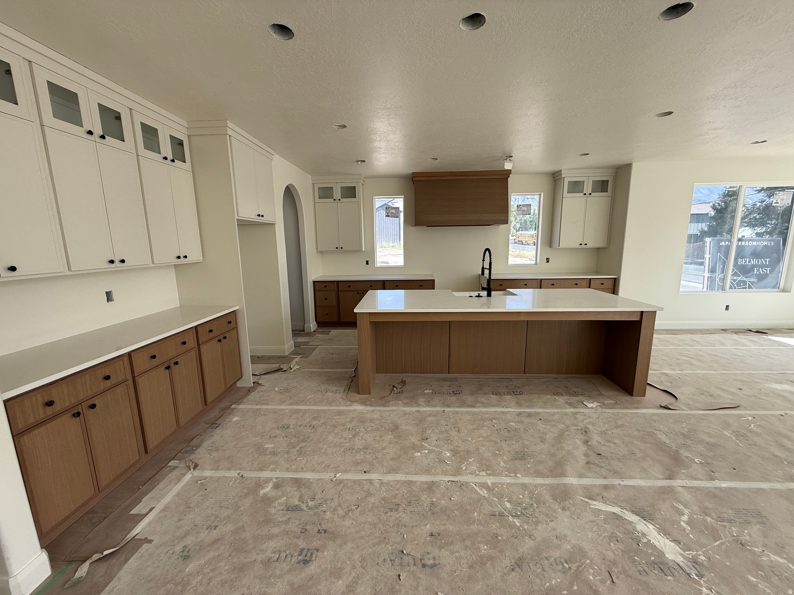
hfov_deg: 102.1
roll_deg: +1.4
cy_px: 298
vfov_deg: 85.7
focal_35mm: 14
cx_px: 397
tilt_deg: -9.4
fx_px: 321
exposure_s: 1/291
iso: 64
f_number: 2.2
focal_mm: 2.22
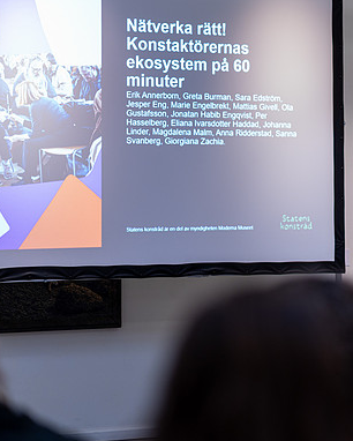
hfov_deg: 12.7
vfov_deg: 15.9
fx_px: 1579
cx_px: 283
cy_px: 222
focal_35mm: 121
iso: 800
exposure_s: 1/200
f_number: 1.6
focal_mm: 85
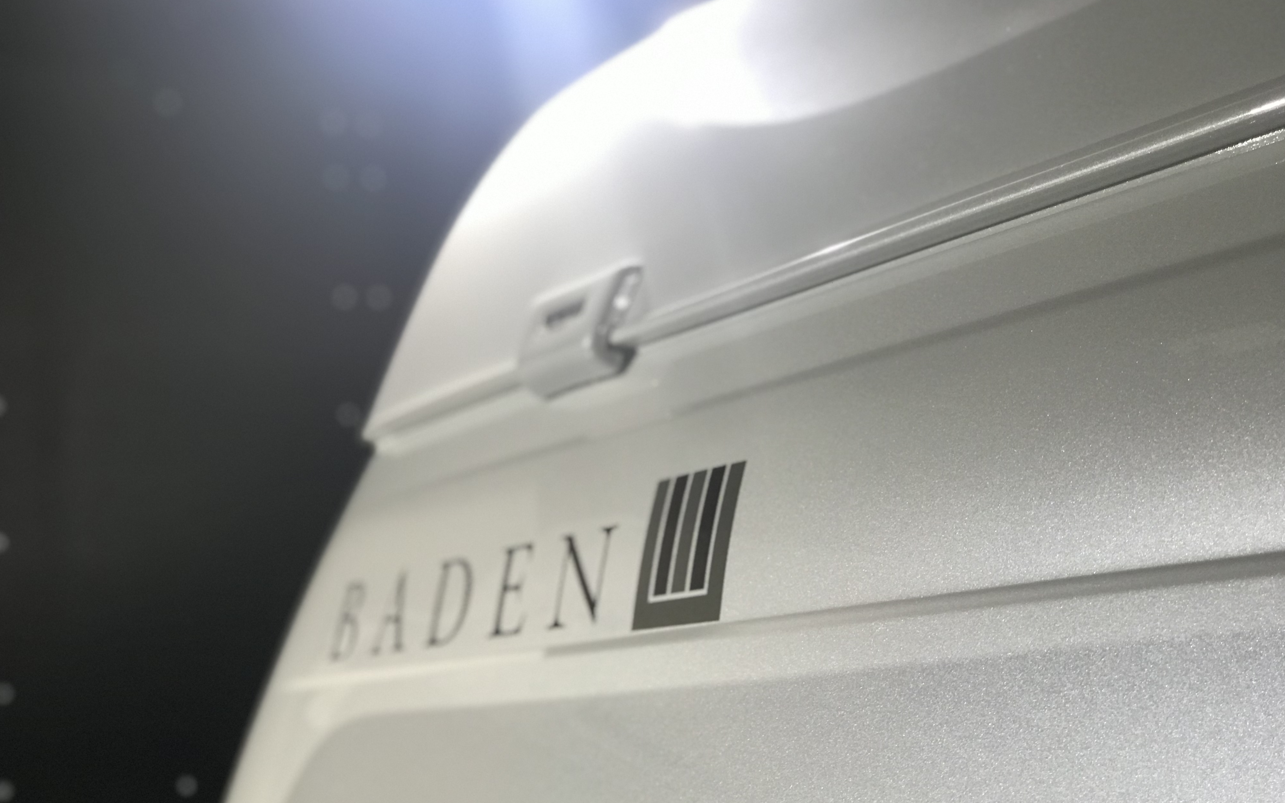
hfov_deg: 33.5
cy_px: 421
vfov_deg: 21.3
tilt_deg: +8.6
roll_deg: +3.8
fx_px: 2136
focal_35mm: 61
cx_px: 643
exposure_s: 1/60
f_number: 2.8
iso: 80
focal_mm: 6.6
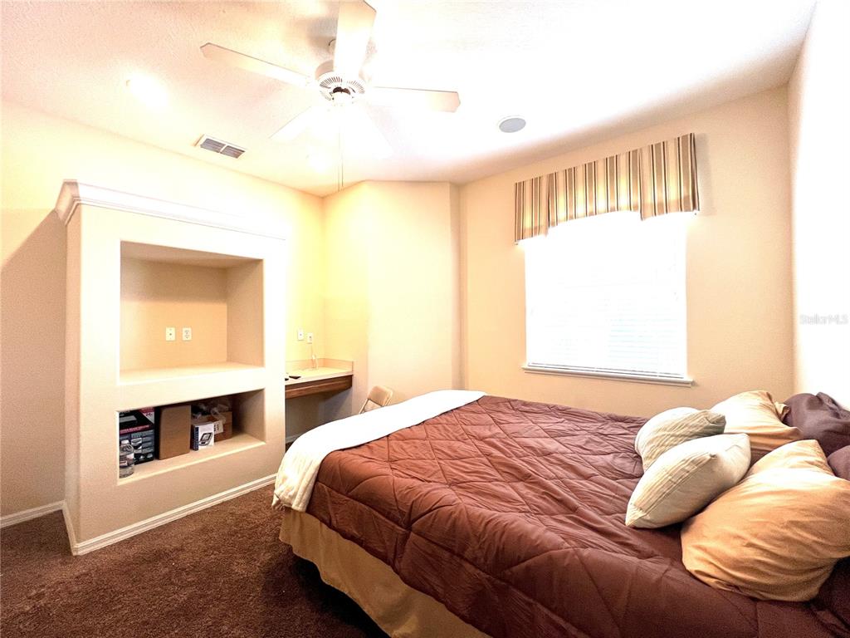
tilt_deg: -0.7
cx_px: 425
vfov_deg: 89.9
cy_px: 319
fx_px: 319
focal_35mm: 13
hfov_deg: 106.2
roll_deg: +0.6
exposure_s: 1/120
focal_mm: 1.57
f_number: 1.8
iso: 160
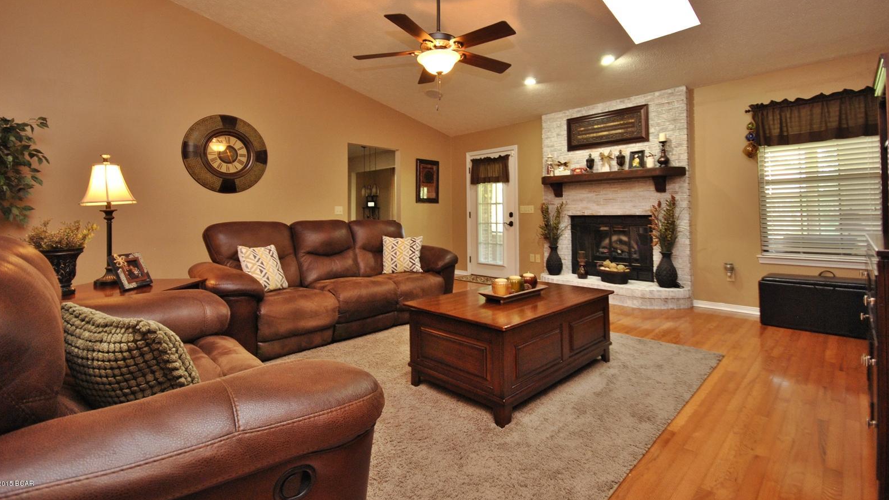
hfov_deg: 99.4
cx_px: 441
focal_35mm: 16
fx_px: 377
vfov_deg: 66.5
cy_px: 201
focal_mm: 10
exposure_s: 1/10
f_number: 5
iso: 400
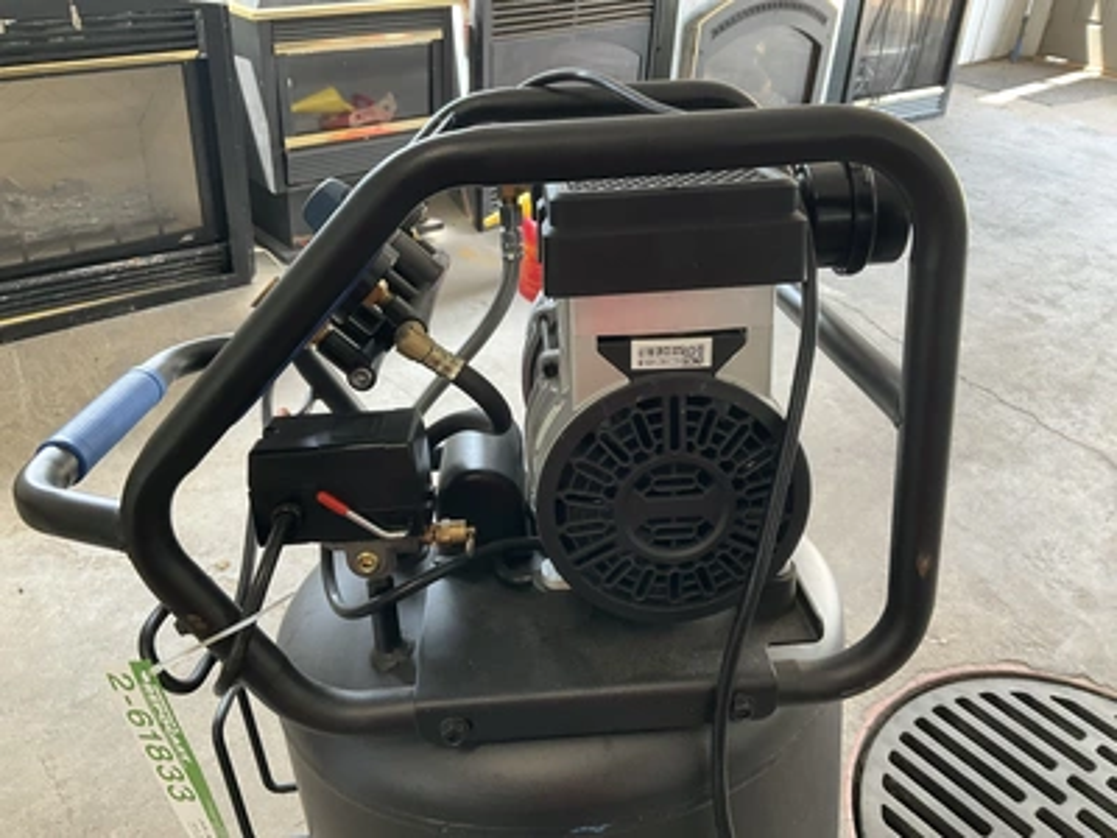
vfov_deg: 48.2
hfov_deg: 61.7
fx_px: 936
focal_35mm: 29
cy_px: 419
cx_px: 558
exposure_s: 1/60
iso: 80
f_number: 1.8
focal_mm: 3
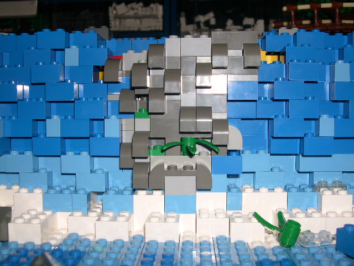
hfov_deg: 49.0
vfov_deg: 37.7
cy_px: 133
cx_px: 177
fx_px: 389
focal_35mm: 38
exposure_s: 1/60
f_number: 7.6
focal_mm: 8
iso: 100
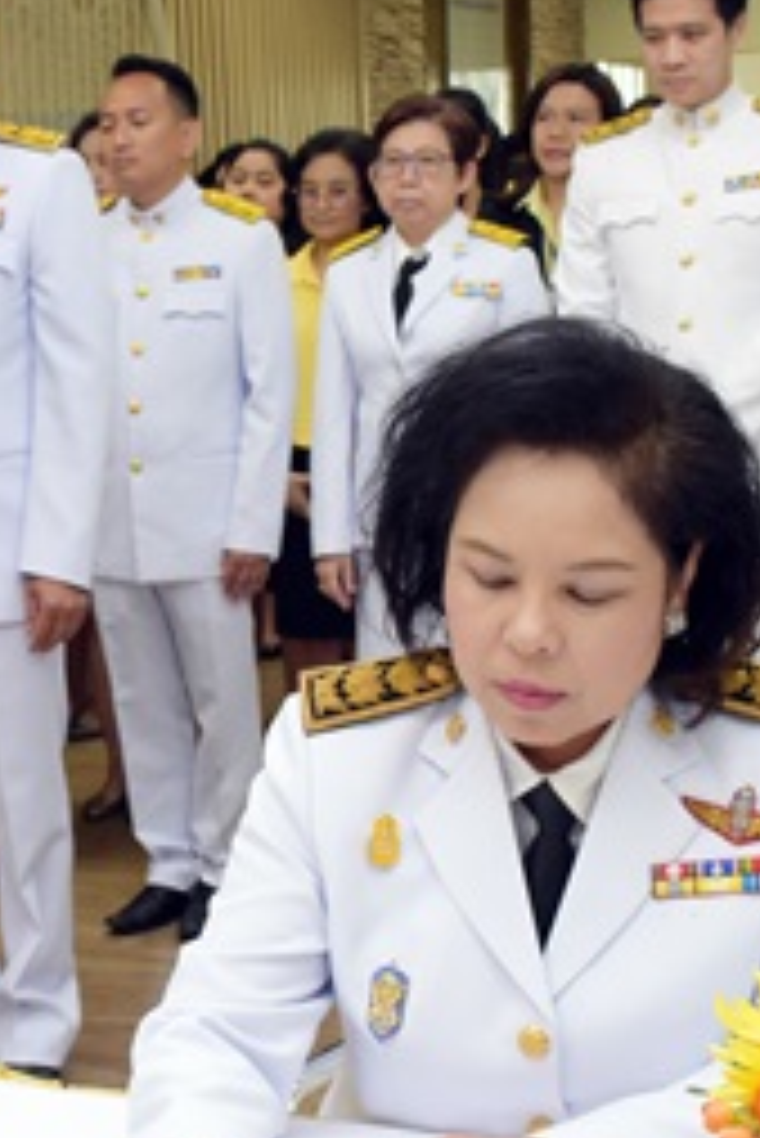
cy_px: 663
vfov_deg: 26.9
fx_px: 2374
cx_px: 243
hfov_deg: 18.1
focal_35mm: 75
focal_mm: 23
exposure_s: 1/60
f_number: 8
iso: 1250
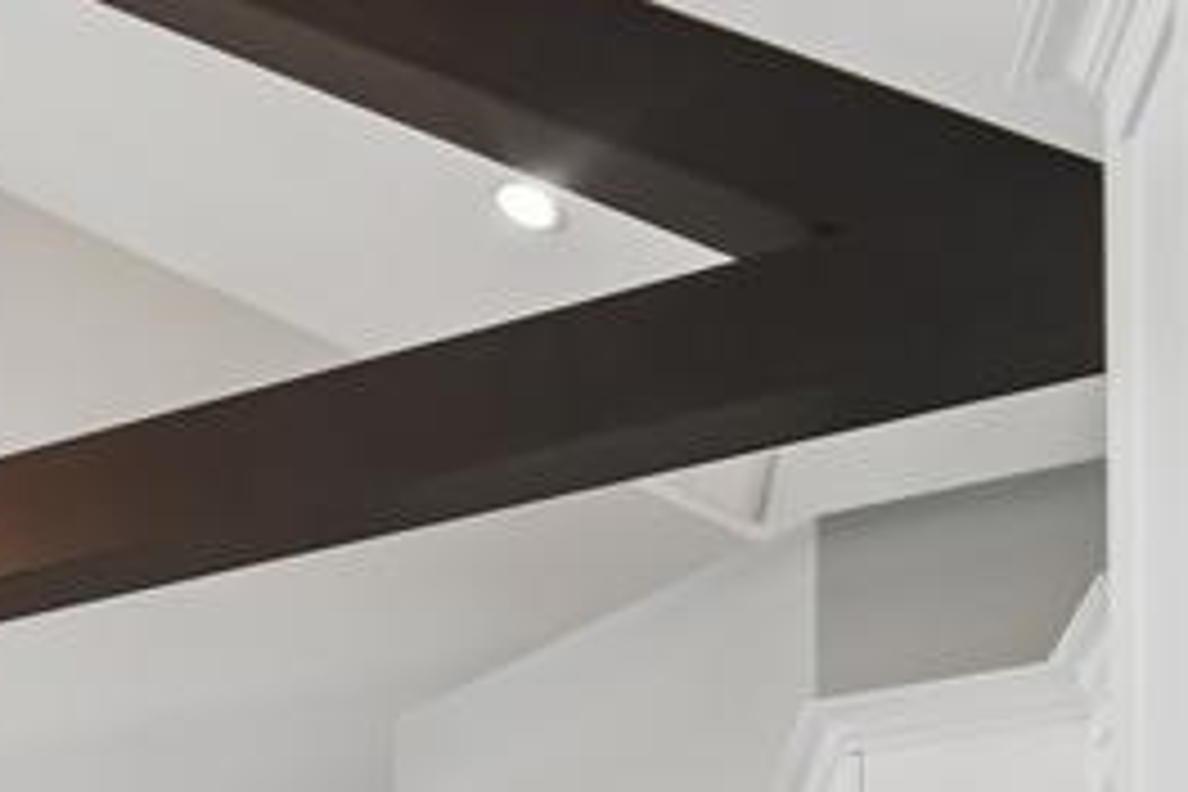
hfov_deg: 21.5
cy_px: 1498
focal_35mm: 62
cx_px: -932
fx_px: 2046
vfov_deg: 17.2
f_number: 8
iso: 400
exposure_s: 1/20
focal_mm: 16
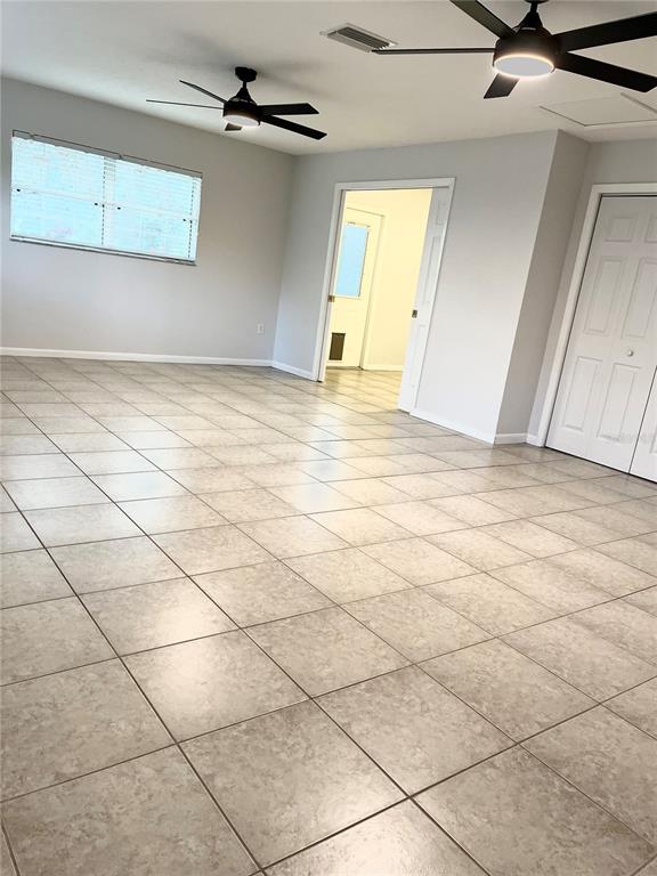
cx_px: 328
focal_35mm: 26
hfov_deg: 53.1
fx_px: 658
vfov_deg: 67.3
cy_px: 438
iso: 160
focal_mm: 5.1
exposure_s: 1/60
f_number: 1.6
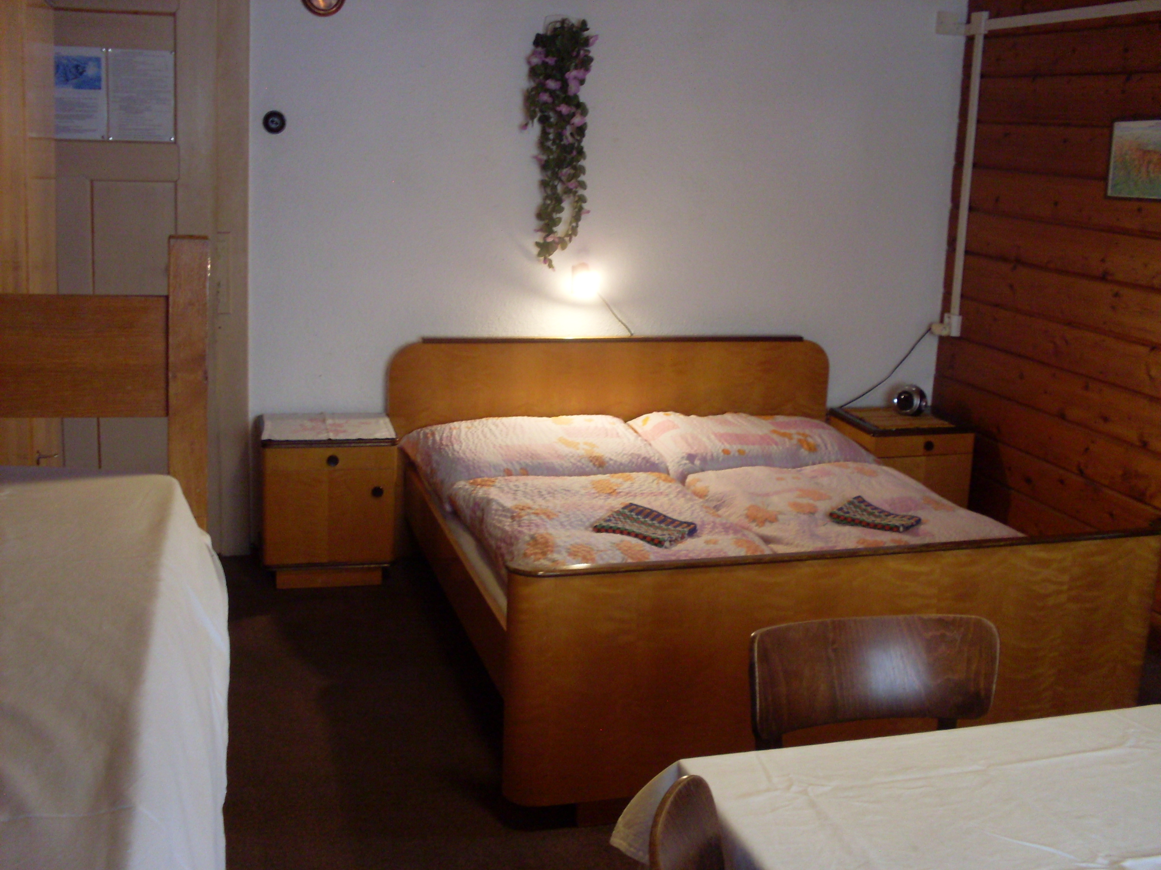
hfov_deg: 49.0
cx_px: 580
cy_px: 435
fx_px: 1274
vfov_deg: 37.7
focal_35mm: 38
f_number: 2.8
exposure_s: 1/20
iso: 200
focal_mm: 6.3
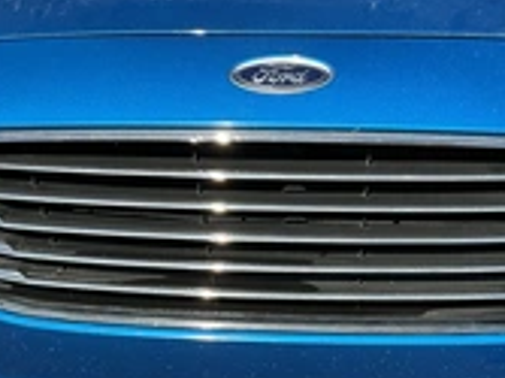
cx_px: 366
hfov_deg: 28.6
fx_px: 977
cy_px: 293
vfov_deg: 21.7
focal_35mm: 67
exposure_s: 1/1144
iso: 25
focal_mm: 3
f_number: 1.8
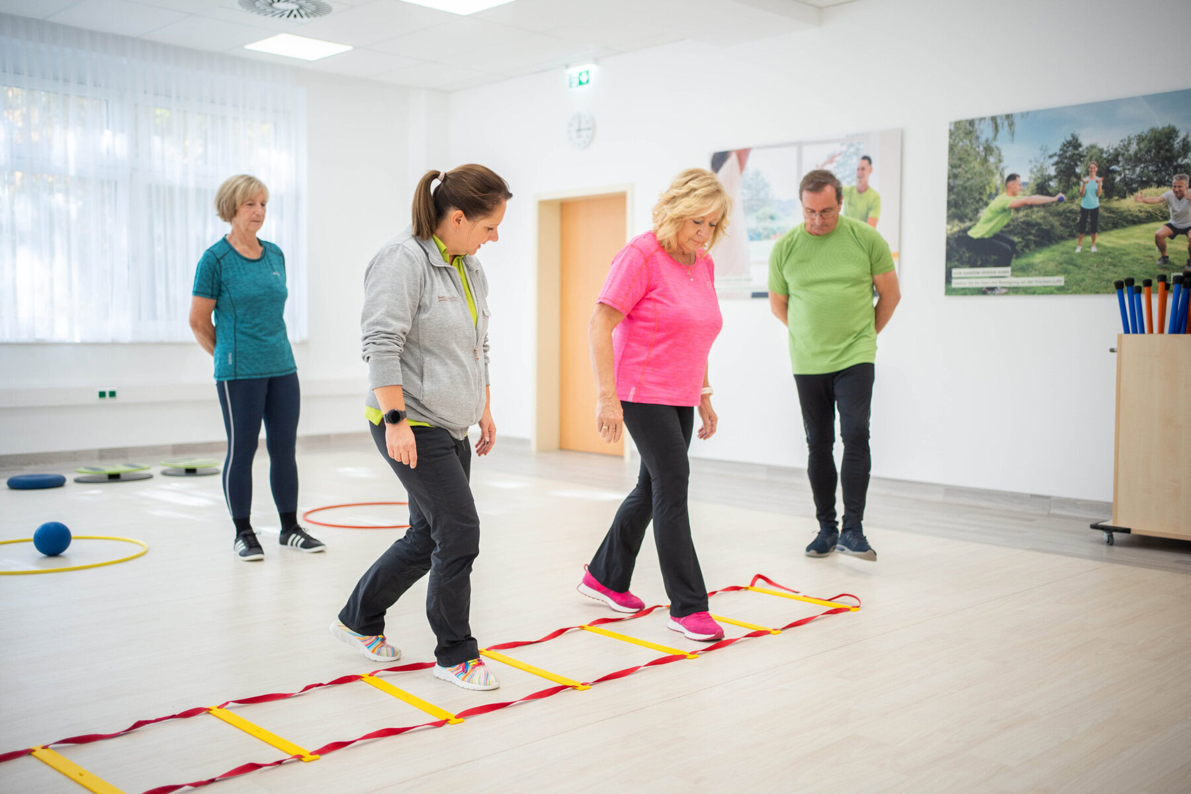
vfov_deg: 37.9
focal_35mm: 35
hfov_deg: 54.4
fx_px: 1158
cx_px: 596
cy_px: 397
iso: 250
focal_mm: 35
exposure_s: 1/640
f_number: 1.8
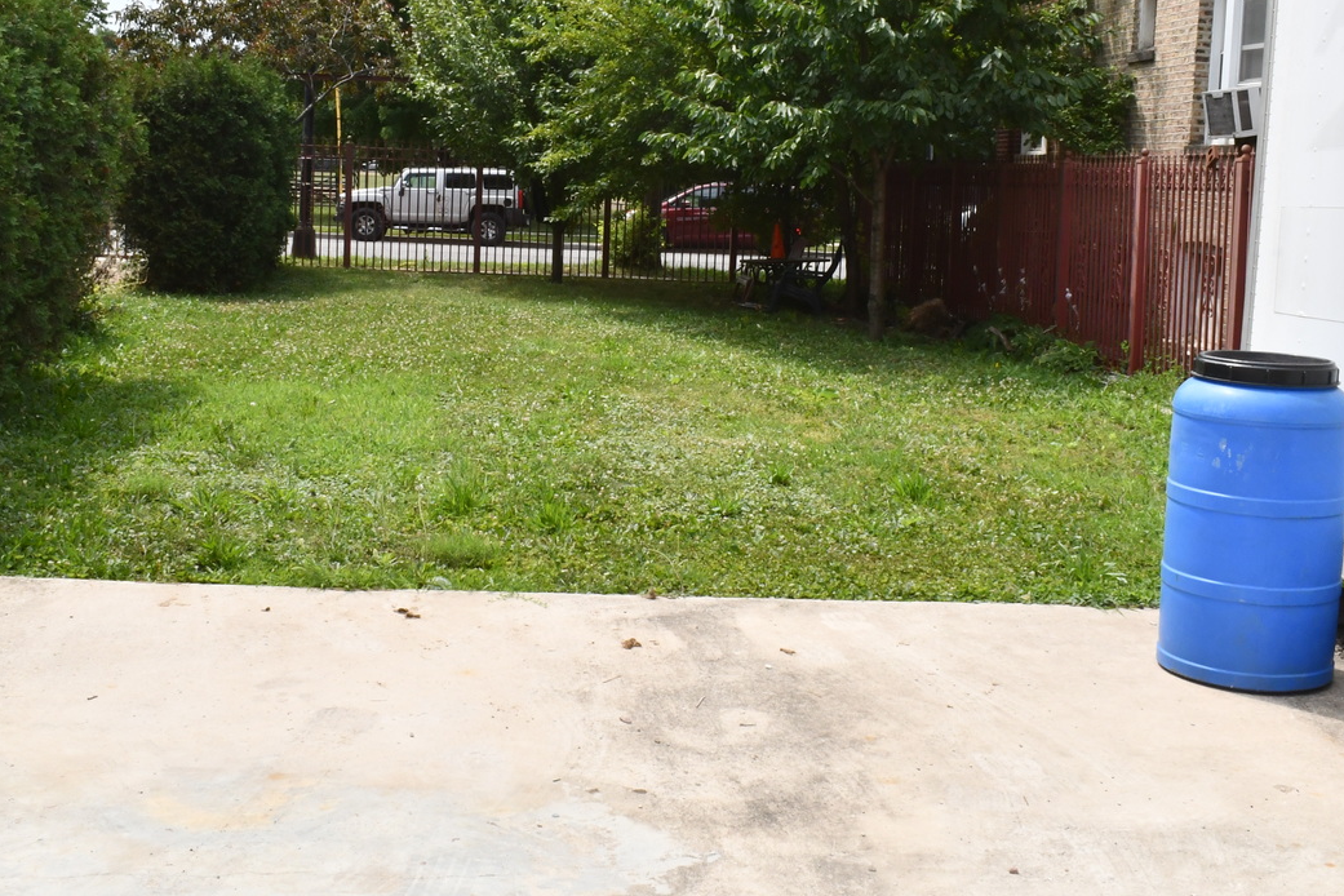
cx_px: 627
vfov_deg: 31.7
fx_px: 1568
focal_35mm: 42
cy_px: 323
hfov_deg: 46.4
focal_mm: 18
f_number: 22
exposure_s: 1/250
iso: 800
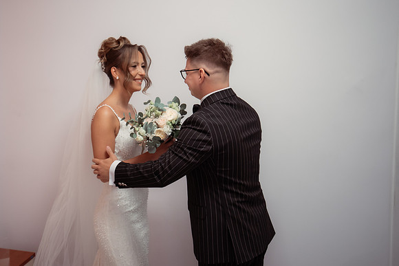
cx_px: 152
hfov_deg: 56.0
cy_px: 114
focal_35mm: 33
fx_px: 370
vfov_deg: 39.4
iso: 1250
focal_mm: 27
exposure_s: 1/320
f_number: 2.8
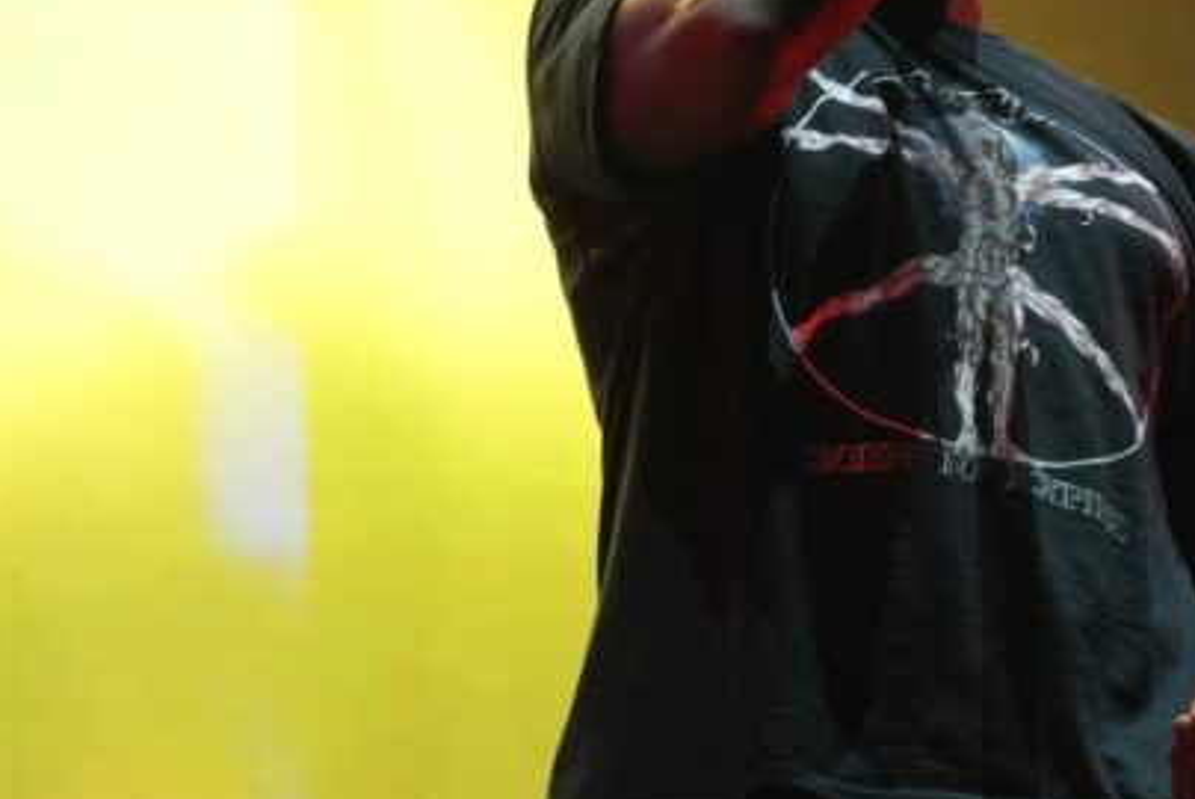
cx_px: 982
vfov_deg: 4.3
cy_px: 154
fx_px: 10596
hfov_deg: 6.4
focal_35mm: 319
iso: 2000
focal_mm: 112
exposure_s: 1/200
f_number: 5.6
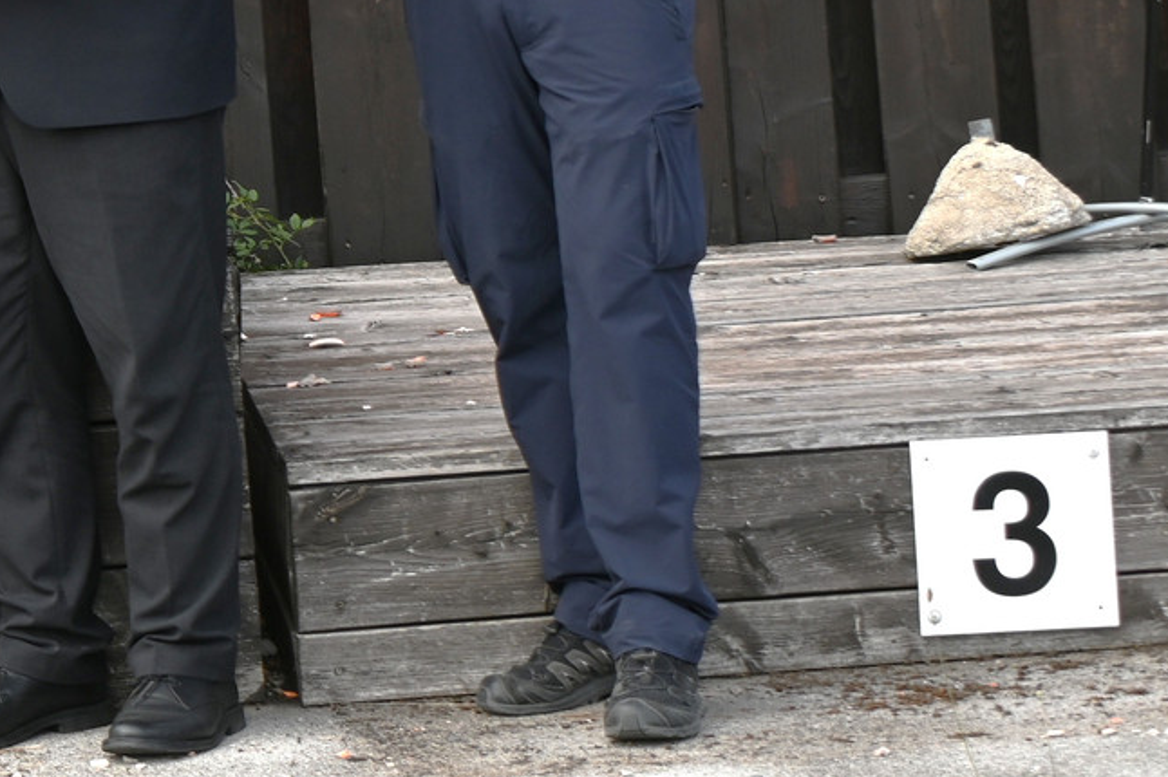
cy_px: -309
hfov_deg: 9.0
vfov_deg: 6.1
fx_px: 7231
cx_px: -555
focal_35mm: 223
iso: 140
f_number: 5.6
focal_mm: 50
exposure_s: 1/250
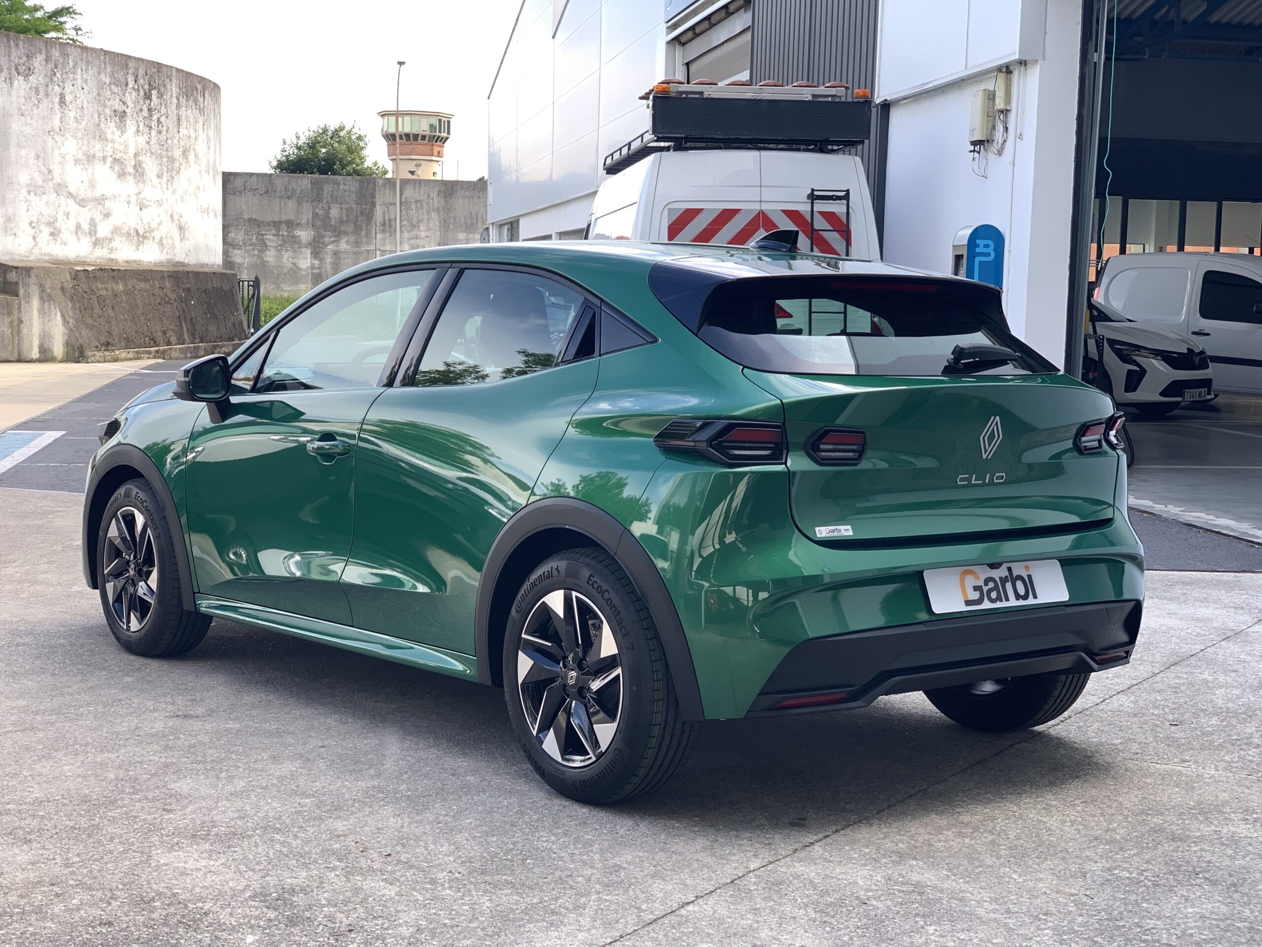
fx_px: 1896
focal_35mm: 52
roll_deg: -1.2
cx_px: 631
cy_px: 474
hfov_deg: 36.8
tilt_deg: -4.8
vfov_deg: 28.0
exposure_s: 1/122
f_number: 2.4
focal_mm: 6
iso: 32
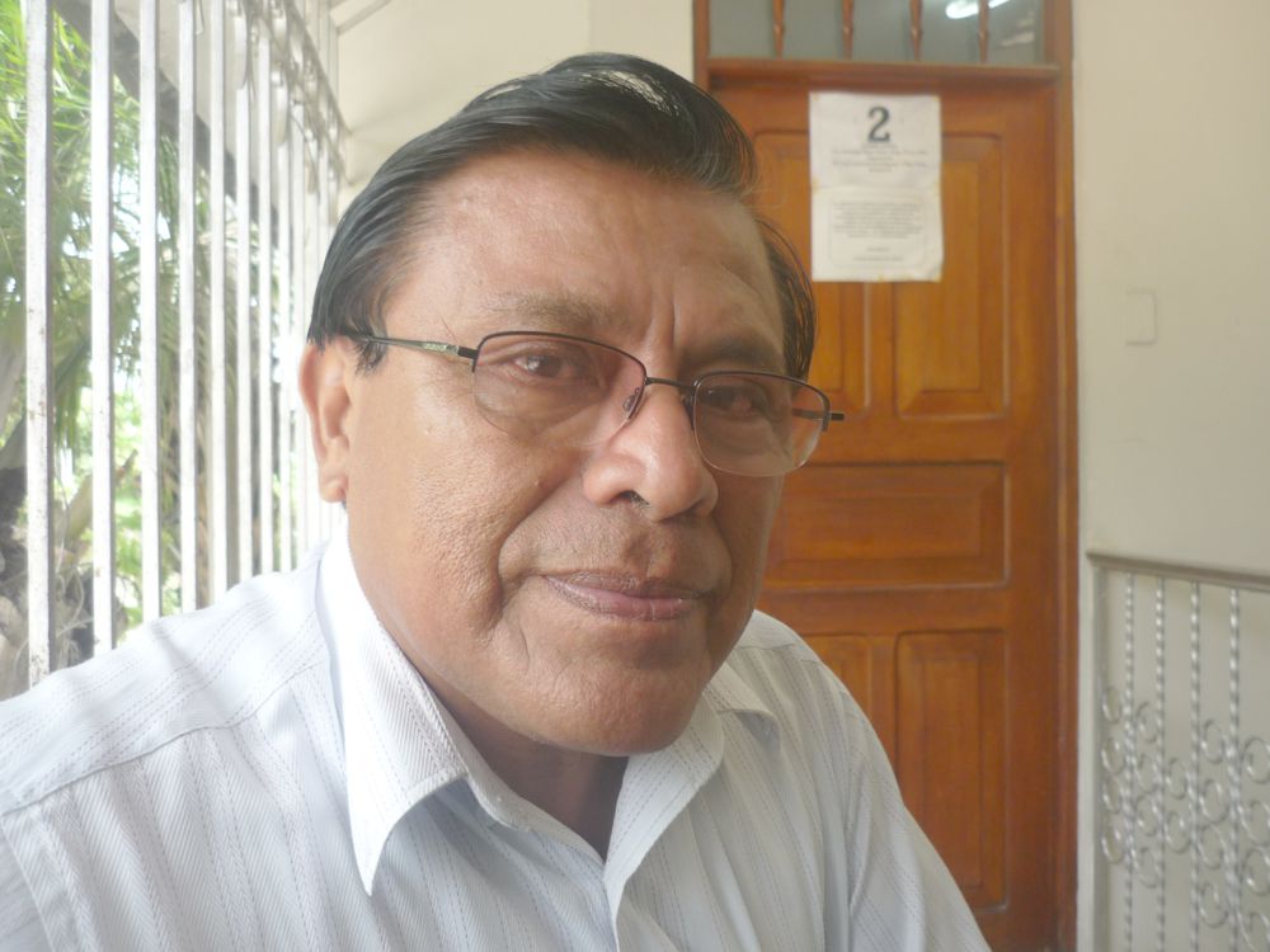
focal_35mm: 33
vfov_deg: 42.9
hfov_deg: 55.4
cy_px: 476
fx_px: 1211
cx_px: 635
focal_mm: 5.5
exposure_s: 1/80
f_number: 2.8
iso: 100
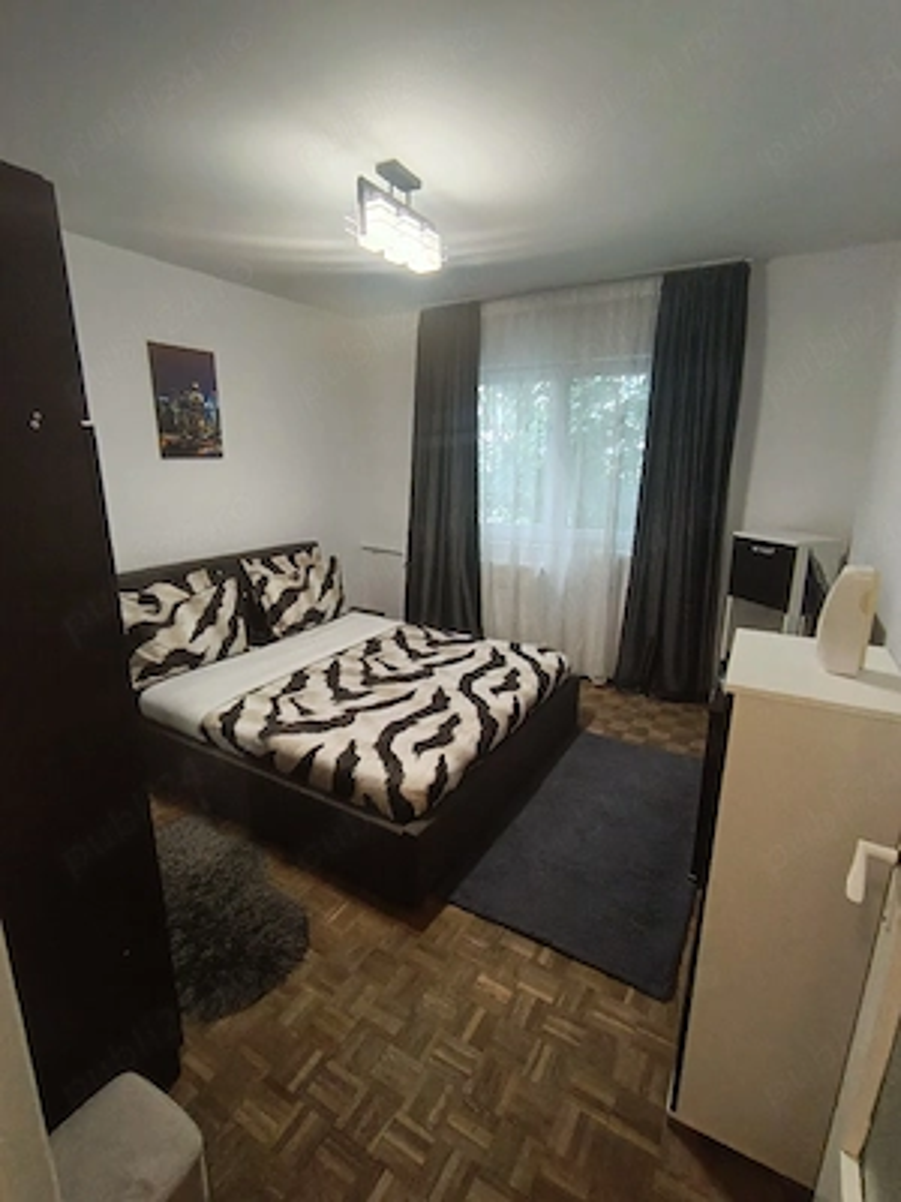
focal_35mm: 17
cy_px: 601
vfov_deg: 91.0
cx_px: 450
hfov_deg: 74.7
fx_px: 590
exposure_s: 1/33.3
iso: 733
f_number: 2.2
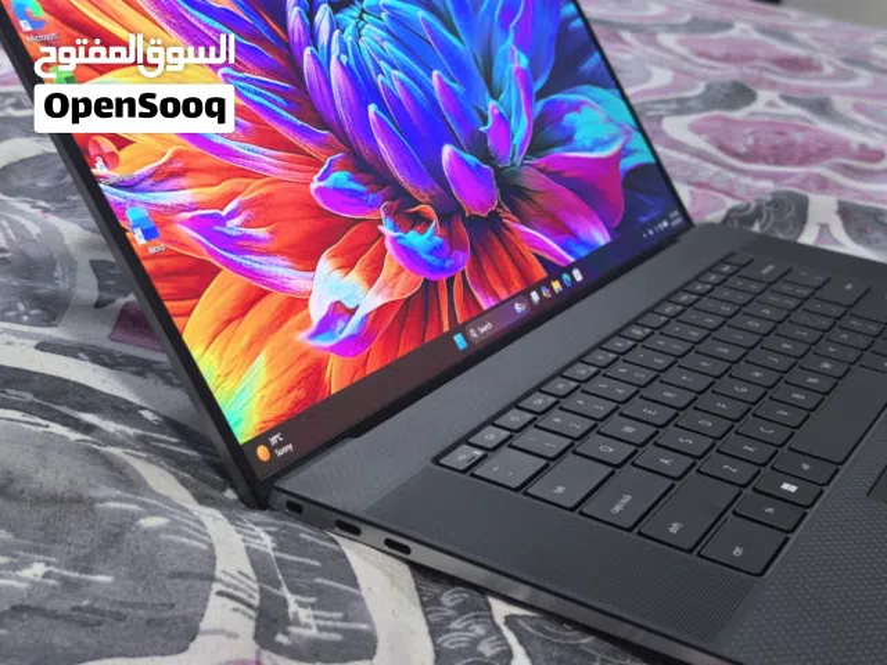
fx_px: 1384
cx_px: 444
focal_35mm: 54
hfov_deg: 35.5
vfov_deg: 27.0
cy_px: 332
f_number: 2
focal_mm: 6.98
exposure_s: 1/33.3
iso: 400
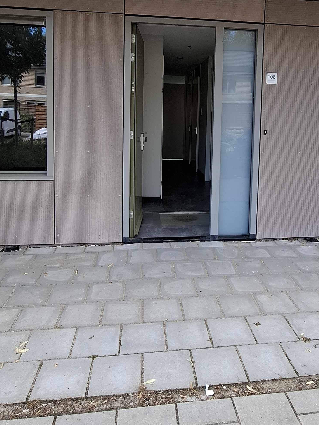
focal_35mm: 27
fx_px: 332
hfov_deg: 51.0
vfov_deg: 63.7
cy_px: 143
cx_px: 191
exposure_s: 1/129
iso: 40
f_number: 2.2
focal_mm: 1.74
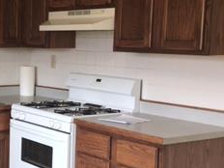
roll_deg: +0.2
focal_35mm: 80
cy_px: 108
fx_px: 518
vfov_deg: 18.4
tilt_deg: -8.2
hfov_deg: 22.7
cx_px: -38
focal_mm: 4.15
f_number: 2.2
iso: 25
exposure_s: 1/30
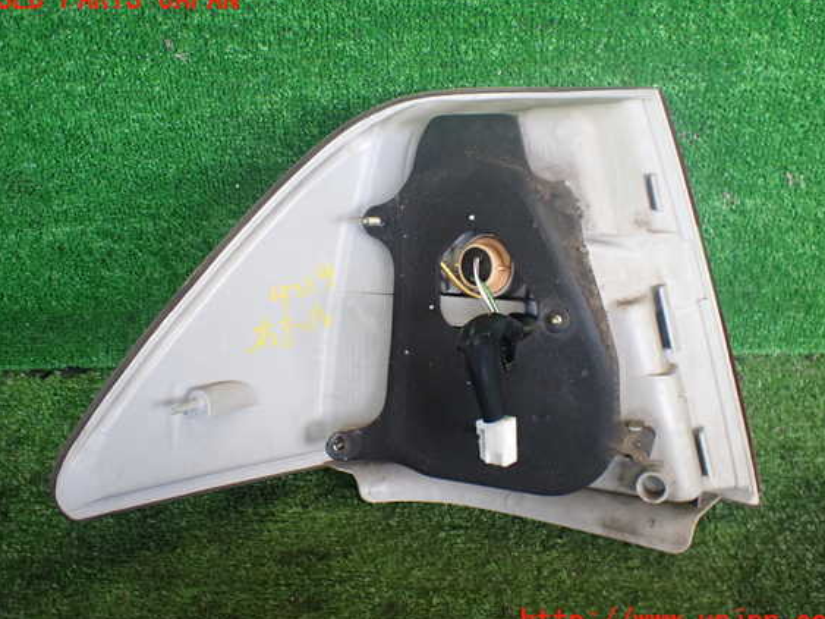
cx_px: 412
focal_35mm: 32
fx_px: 762
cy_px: 311
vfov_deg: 44.1
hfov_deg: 56.8
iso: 320
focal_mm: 5.4
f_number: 2.3
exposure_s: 1/125
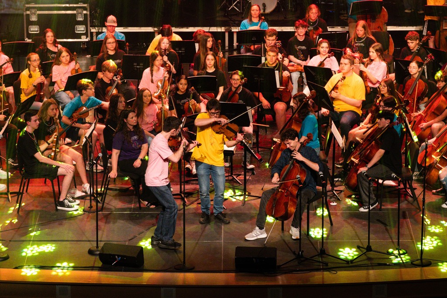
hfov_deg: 11.9
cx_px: 224
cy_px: 149
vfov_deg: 8.0
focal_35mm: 172
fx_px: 2136
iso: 6400
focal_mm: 115
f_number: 7.1
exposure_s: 1/125
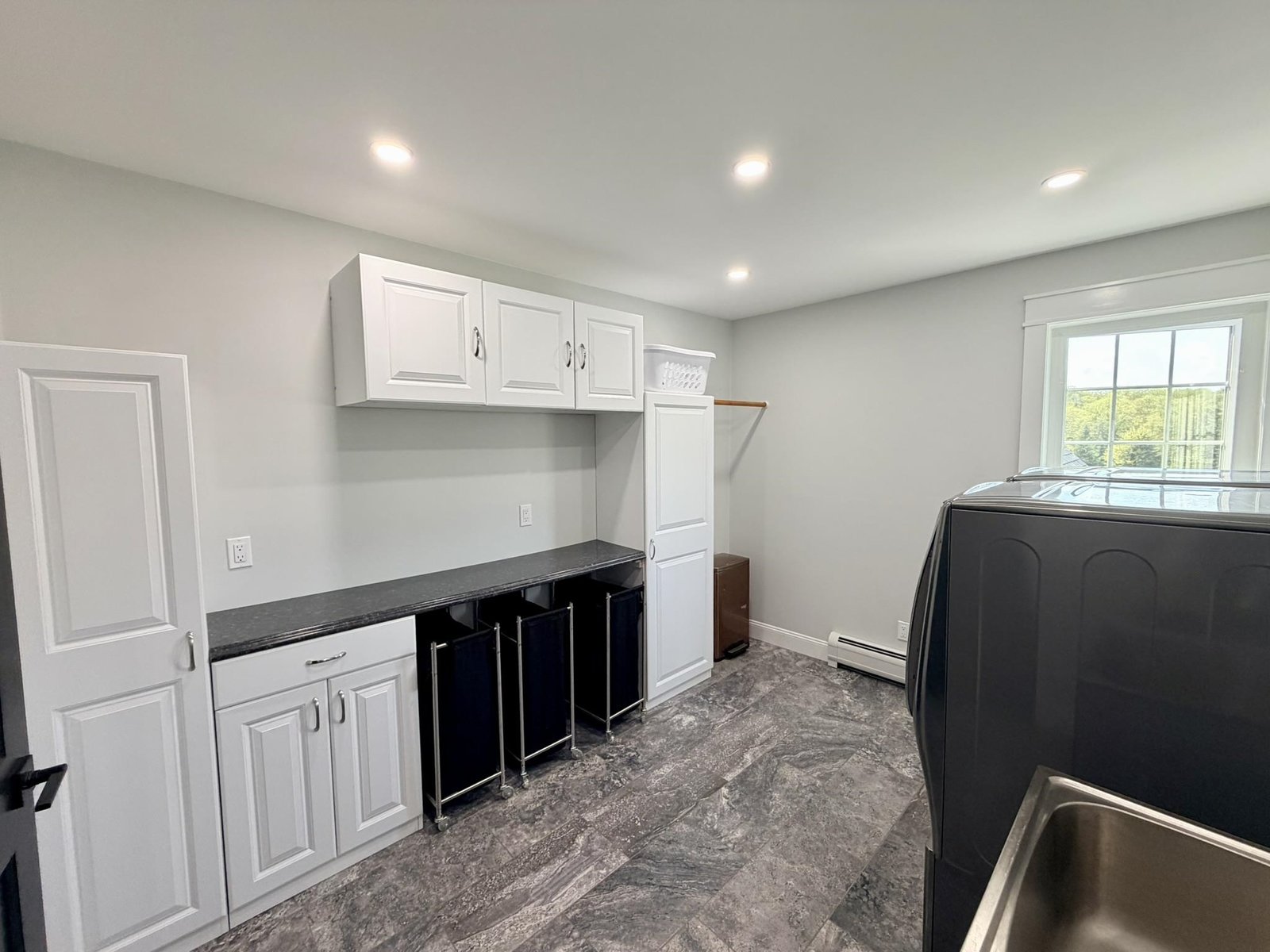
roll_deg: +1.2
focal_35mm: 14
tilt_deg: -4.9
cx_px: 635
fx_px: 514
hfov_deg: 102.1
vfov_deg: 85.7
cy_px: 476
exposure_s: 1/120
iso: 200
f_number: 2.2
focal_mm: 2.22
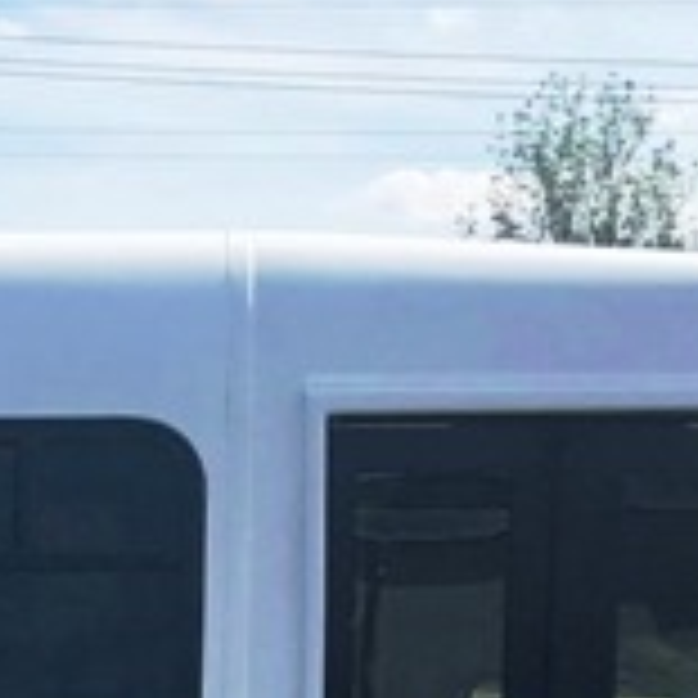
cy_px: 1261
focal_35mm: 163
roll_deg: +0.6
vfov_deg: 10.1
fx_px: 3719
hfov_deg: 10.3
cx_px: -387
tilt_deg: -7.7
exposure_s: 1/2227
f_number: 1.8
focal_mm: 3.99
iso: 20
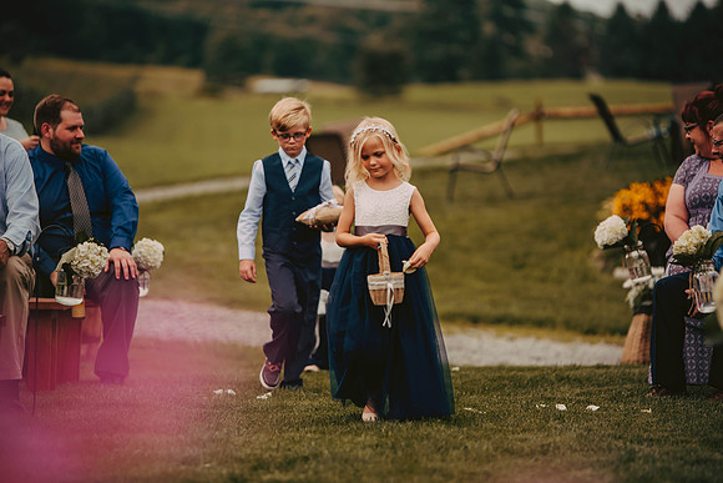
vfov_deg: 6.9
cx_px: 362
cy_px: 242
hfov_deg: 10.3
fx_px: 4017
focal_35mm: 200
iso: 200
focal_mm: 200
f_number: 2.8
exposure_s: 1/1600
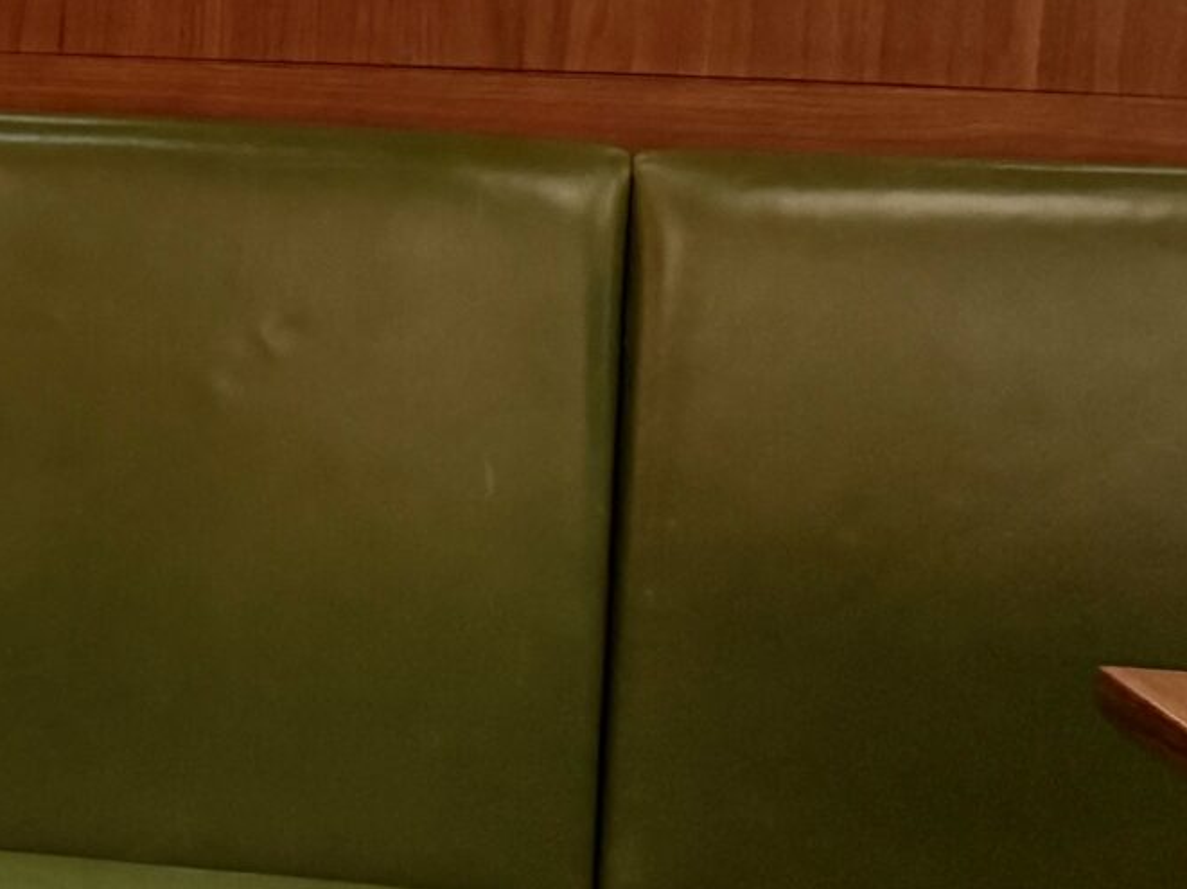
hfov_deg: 19.1
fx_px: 3187
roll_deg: -2.7
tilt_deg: -6.6
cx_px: -478
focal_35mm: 93
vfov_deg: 15.8
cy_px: 300
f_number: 1.78
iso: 1000
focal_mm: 6.76
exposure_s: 1/37
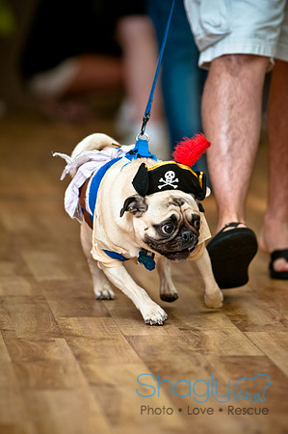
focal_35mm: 300
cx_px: 144
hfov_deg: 4.6
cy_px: 217
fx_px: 3608
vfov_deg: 6.9
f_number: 3.5
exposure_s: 1/200
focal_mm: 200
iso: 200
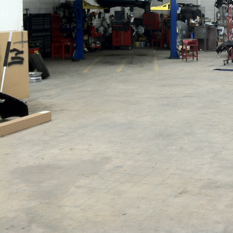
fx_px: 518
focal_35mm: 68
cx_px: 254
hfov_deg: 23.8
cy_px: 48
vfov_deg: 25.0
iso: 80
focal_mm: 3.85
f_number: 2.8
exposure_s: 1/24
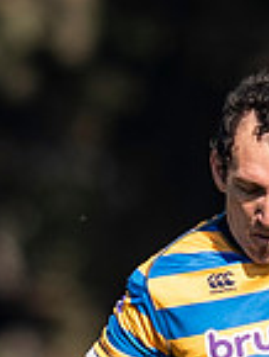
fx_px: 39077
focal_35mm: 3777
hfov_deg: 0.4
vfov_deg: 0.5
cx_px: 130
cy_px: 41
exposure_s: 1/1250
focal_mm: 400
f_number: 2.8
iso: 100
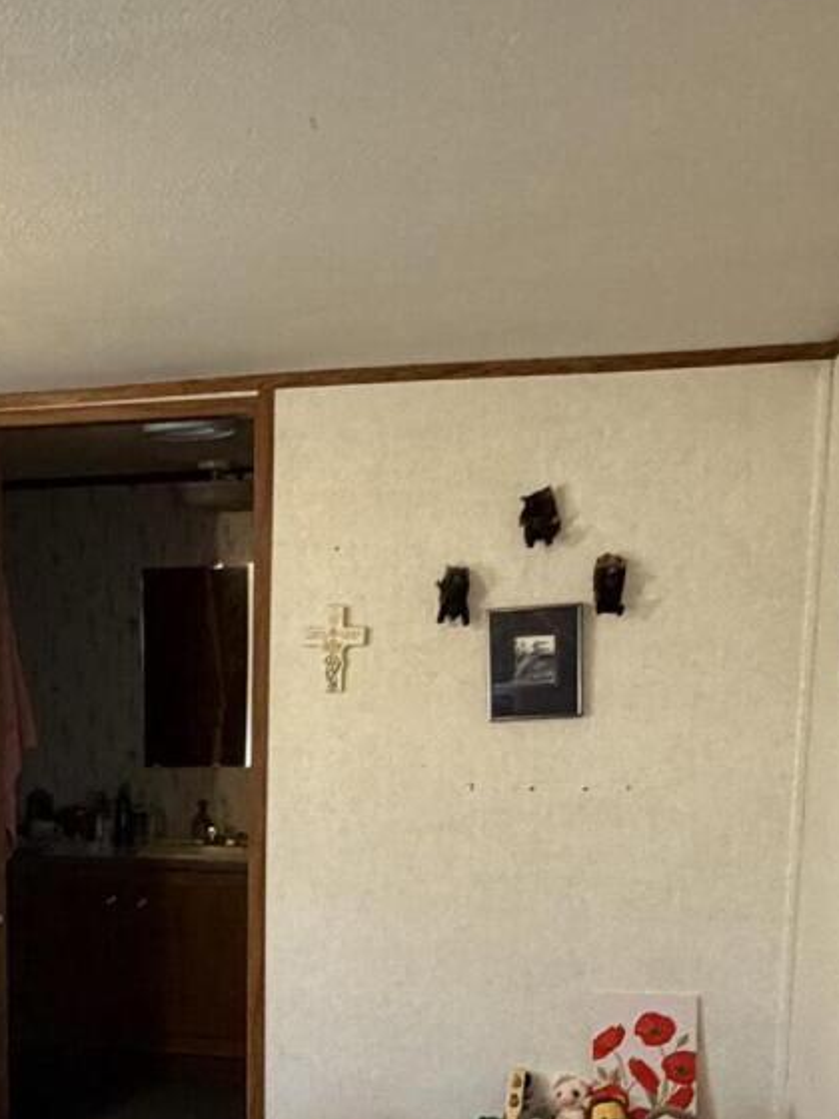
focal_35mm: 50
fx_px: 1616
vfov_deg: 36.7
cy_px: 911
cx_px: -14
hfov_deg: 27.3
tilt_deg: -7.9
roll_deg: +2.0
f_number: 2.2
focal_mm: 2.22
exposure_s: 1/60
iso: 400
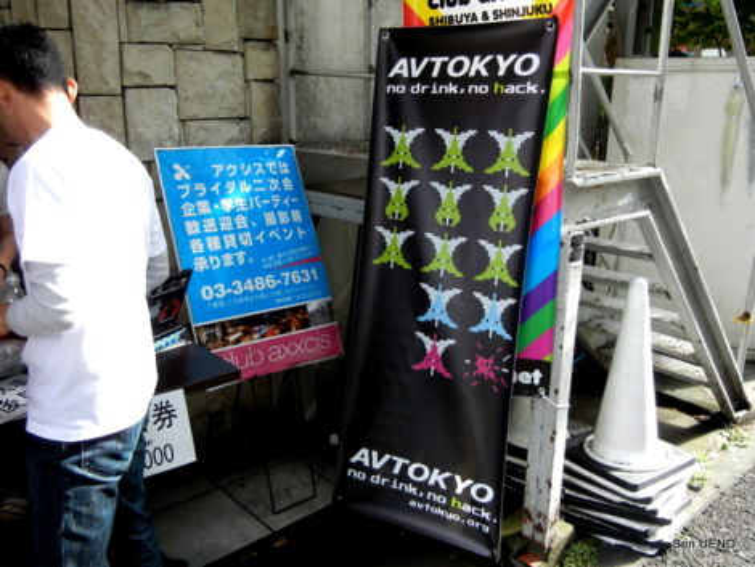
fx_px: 655
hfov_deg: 59.9
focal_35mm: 30
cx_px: 378
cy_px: 284
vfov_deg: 46.8
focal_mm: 5.4
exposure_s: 1/200
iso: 160
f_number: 3.5
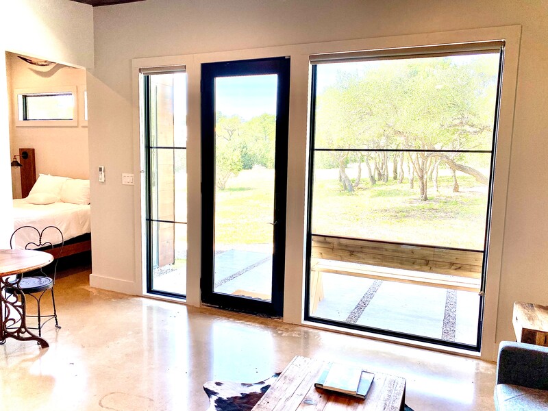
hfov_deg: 67.3
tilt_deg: -6.7
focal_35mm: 26
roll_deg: -2.0
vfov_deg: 53.1
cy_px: 206
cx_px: 274
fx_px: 412
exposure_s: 1/291
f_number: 1.8
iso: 32
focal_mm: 4.25
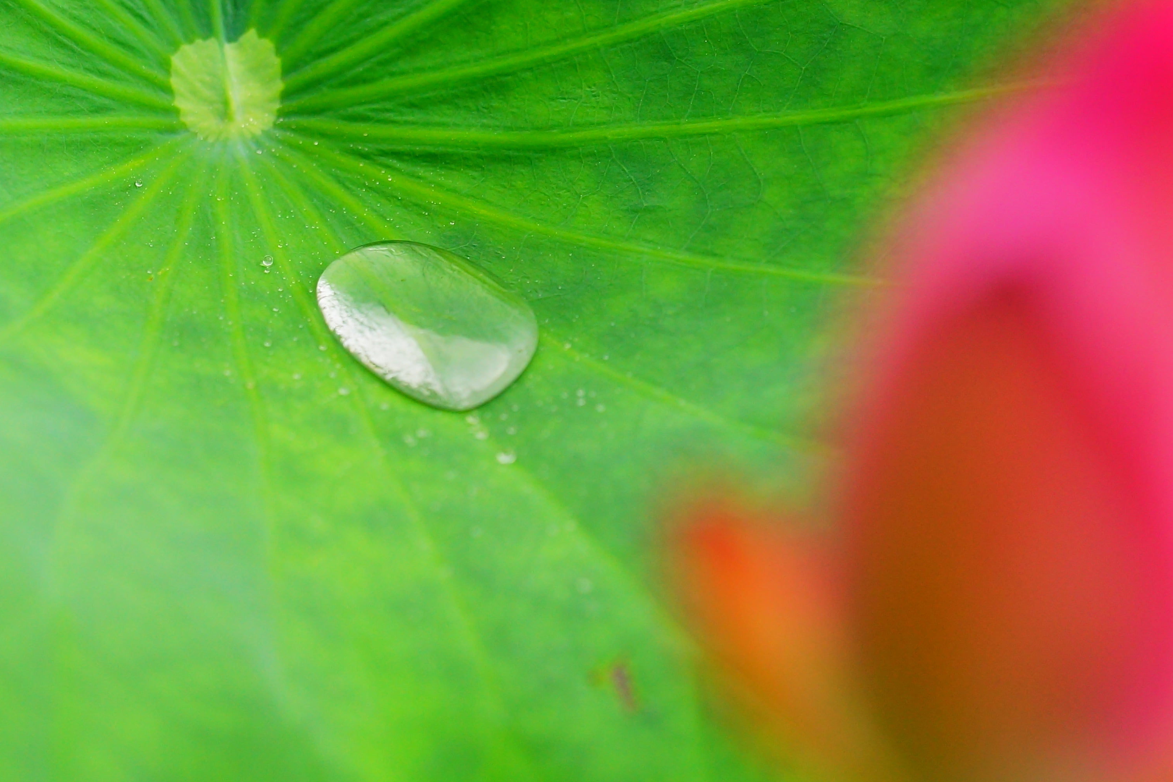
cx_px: 537
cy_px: 311
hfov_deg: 6.9
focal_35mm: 299
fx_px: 9742
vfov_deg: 4.6
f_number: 4
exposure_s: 1/250
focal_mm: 150
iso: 400
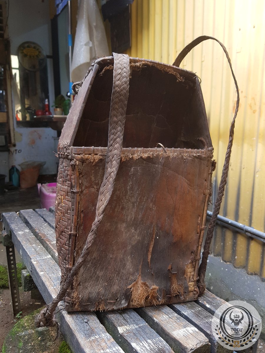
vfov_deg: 67.3
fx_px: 265
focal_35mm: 26
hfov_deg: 53.1
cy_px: 176
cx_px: 132
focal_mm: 4.3
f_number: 1.7
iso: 50
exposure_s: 1/100
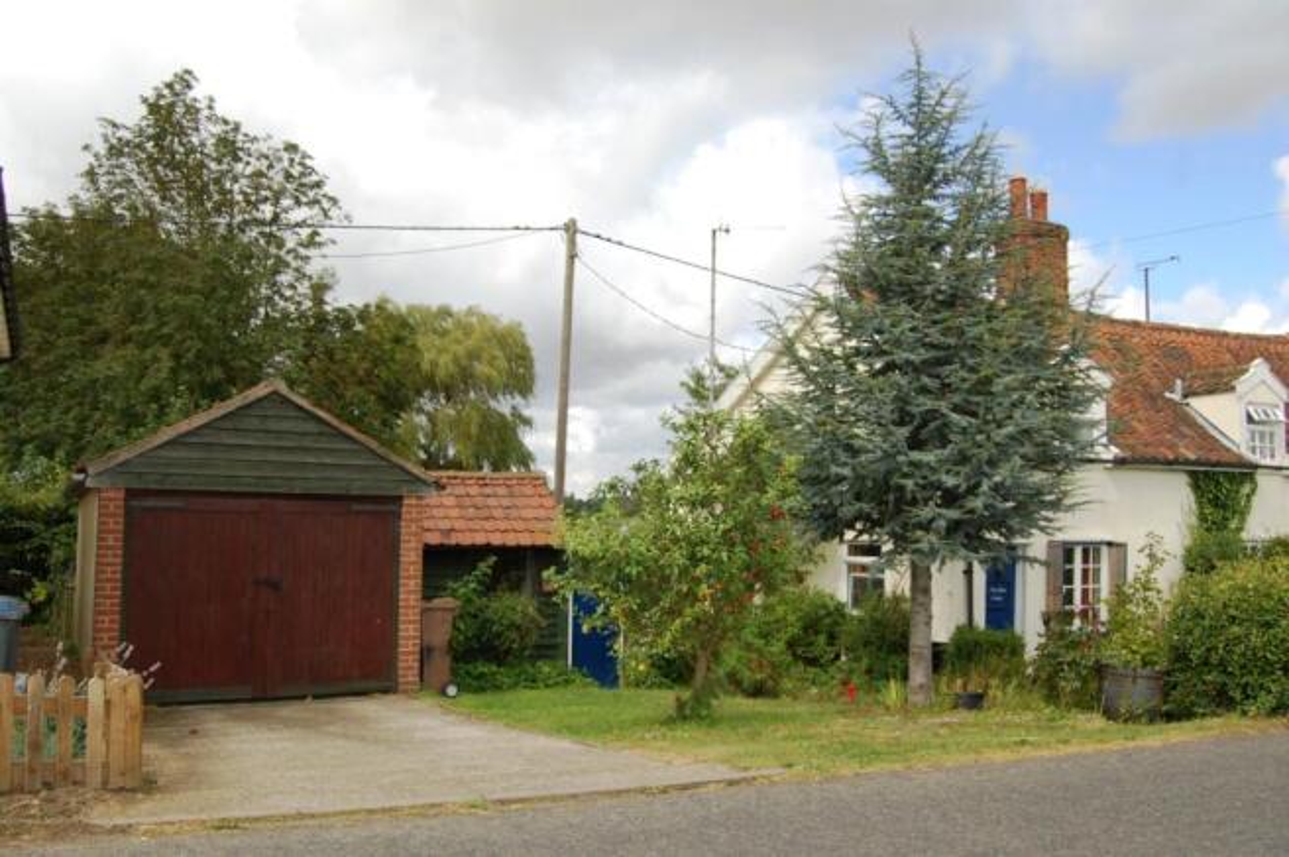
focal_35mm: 33
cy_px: 428
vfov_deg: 39.9
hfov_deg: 57.3
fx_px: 1180
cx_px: 644
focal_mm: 22
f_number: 6.3
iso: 200
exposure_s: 1/500
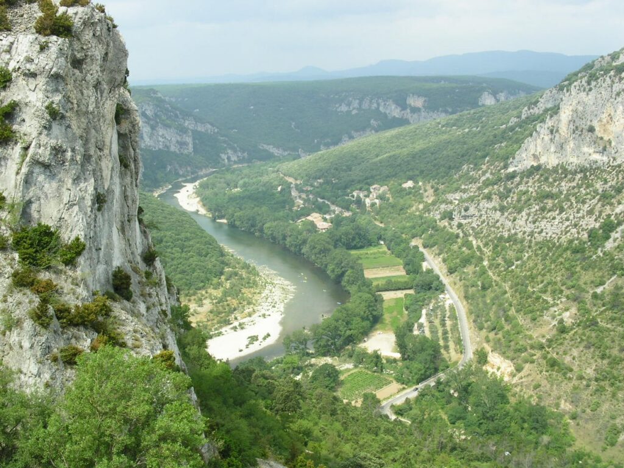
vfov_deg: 36.0
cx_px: 312
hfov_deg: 46.8
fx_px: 721
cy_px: 234
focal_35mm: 40
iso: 100
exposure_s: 1/350
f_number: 5.6
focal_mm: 8.4
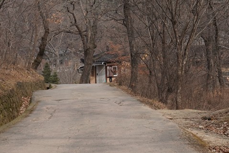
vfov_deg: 10.4
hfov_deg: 15.8
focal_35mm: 130
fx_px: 827
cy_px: -13
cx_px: 88
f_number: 18
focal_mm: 31
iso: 400
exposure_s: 1/100
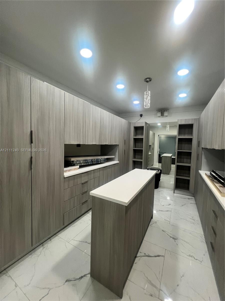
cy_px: 150
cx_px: 112
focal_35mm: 13
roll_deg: -1.7
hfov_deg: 89.9
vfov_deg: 106.2
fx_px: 113
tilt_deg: -2.9
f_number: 1.8
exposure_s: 1/120
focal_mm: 1.57
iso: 160
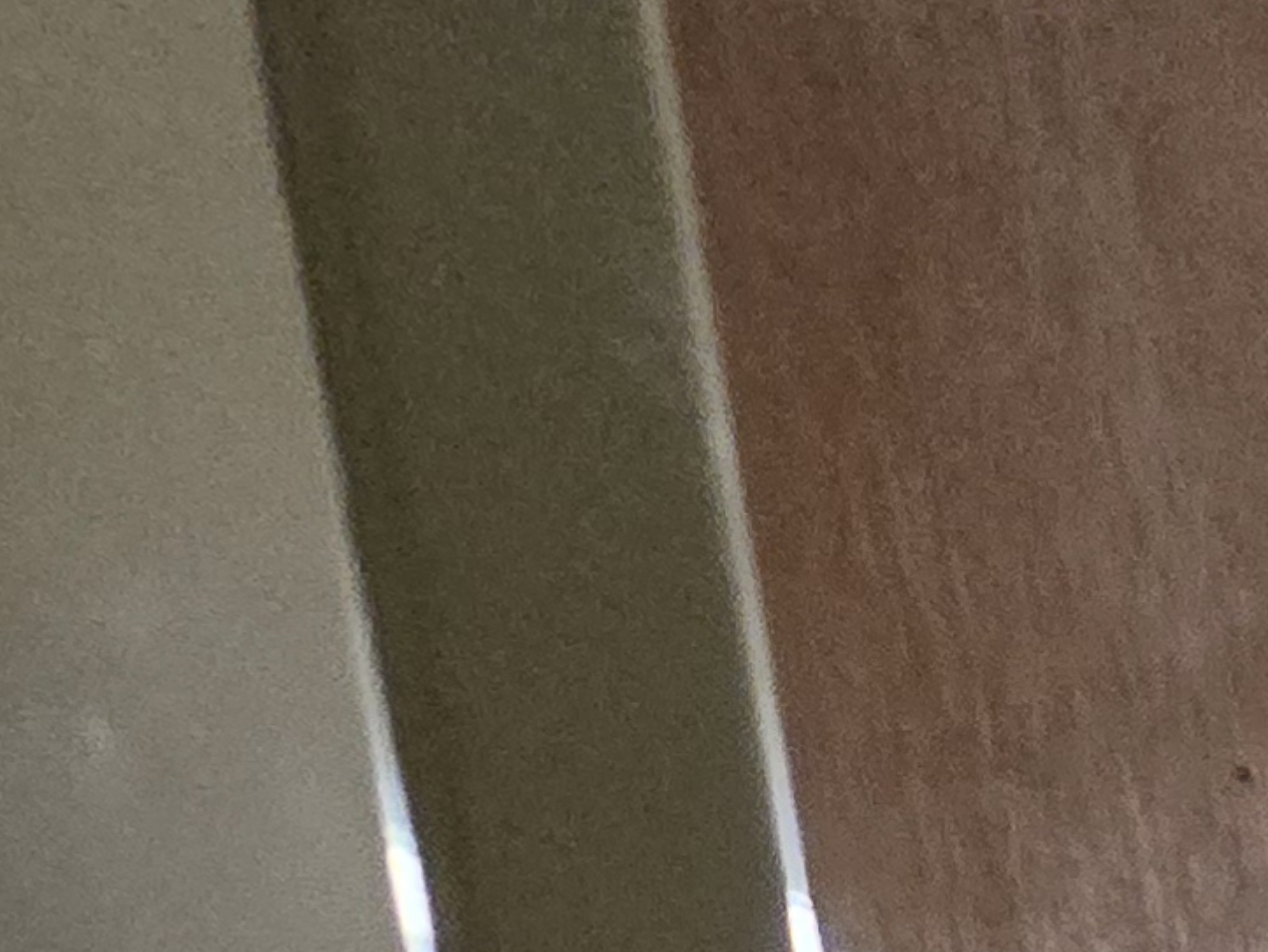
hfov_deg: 12.9
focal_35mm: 72
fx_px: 2638
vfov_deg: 13.4
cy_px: 2433
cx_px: 3476
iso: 1000
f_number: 2.2
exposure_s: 1/60
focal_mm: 2.2
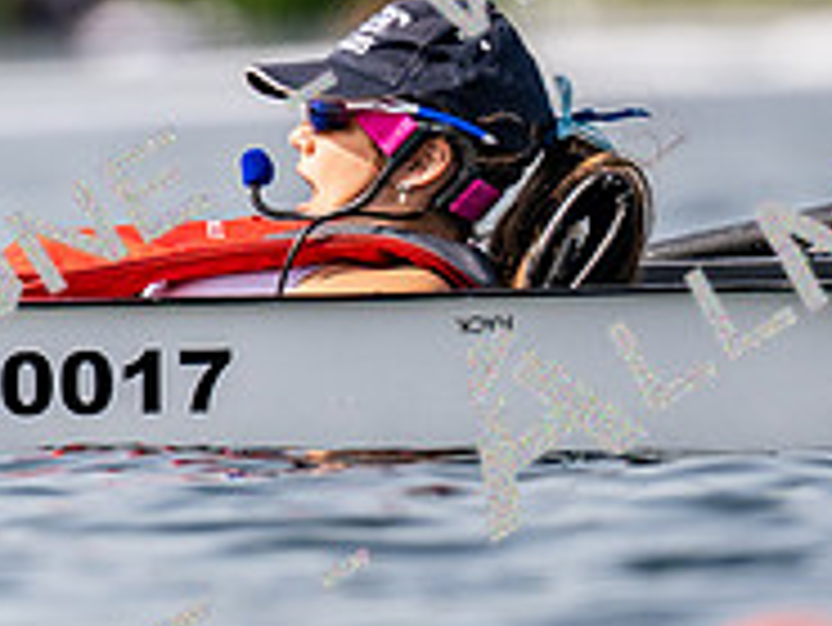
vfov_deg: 0.5
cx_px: 81
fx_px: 65274
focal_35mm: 2714
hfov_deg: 0.7
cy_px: 115
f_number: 4
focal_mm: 600
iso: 160
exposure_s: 1/2500
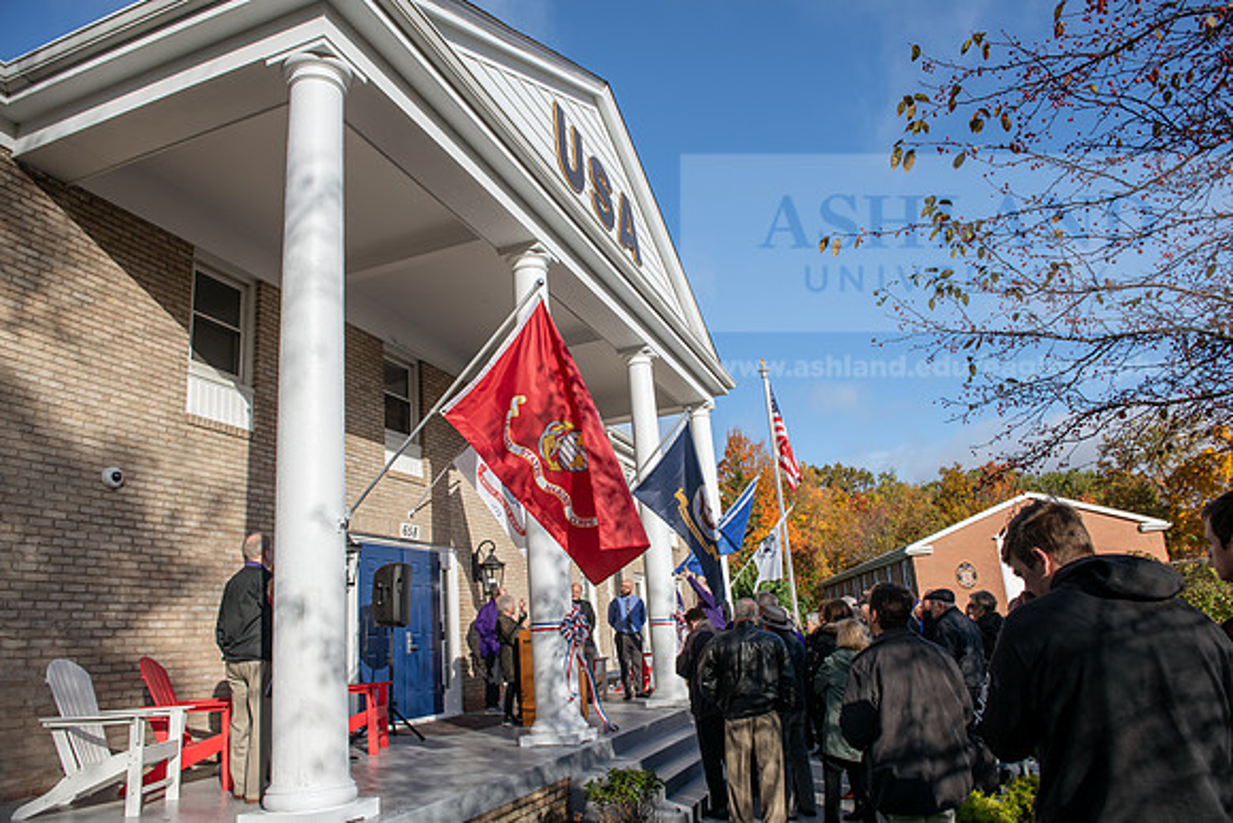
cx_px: 616
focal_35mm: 26
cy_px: 412
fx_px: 891
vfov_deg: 49.6
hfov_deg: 69.4
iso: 100
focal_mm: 26
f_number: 5
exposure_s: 1/640
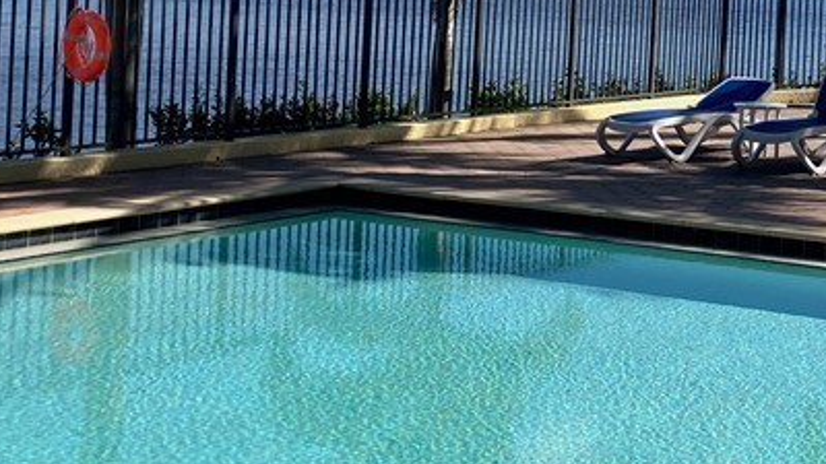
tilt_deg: +0.9
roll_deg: -2.0
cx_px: 859
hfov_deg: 25.6
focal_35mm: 78
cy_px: -43
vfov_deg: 15.1
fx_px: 1708
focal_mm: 3.99
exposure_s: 1/2208
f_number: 1.8
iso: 32
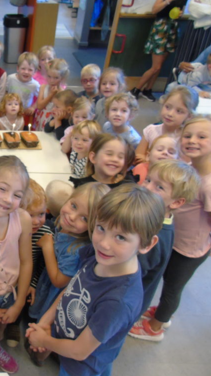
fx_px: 368
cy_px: 190
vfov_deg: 54.0
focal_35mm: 37
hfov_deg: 28.4
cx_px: -32
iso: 320
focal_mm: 4.4
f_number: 3.4
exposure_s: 1/30
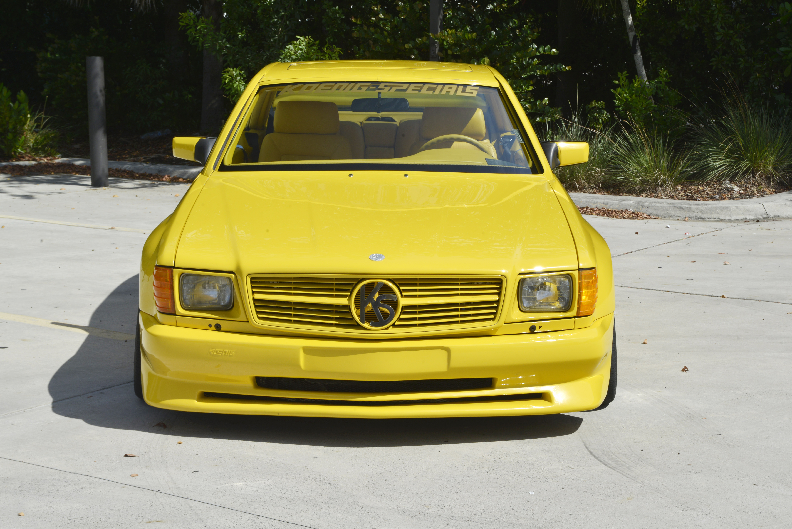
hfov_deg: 28.8
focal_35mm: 70
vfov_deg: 19.5
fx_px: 1541
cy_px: 264
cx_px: 396
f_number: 22
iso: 200
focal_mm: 70
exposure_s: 1/160
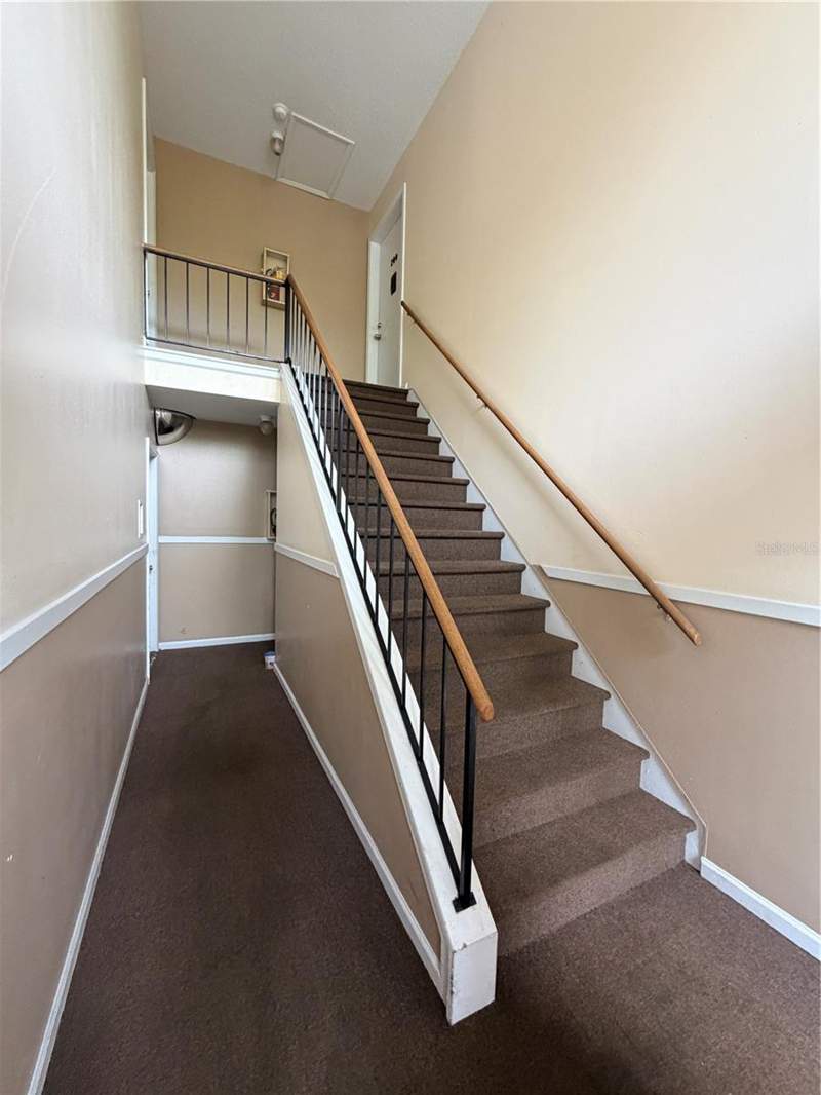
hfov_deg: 85.7
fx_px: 443
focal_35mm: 14
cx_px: 410
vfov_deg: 102.1
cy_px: 548
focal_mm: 2.22
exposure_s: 1/121
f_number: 2.2
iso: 320
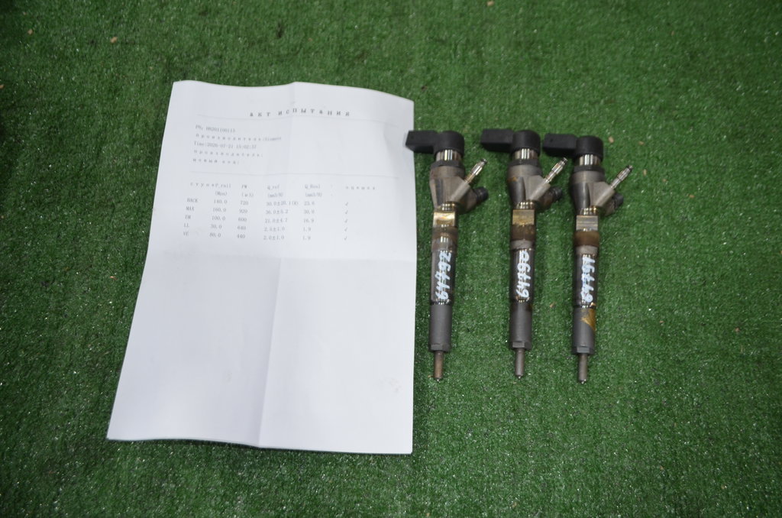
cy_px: 259
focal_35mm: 30
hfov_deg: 62.0
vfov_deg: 43.4
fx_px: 650
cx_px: 391
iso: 400
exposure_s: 1/80
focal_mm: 20
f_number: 3.8
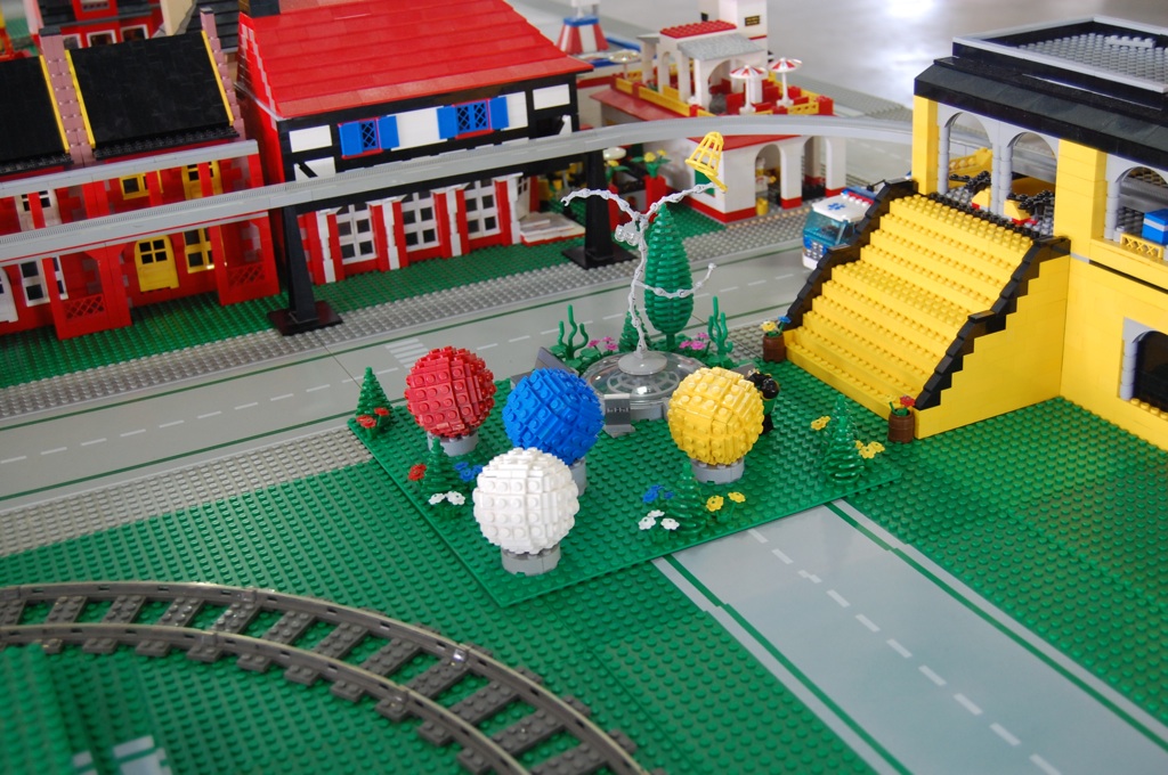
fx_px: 1458
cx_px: 584
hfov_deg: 43.7
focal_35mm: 45
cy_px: 388
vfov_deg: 29.8
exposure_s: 1/15
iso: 400
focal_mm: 30
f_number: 4.5
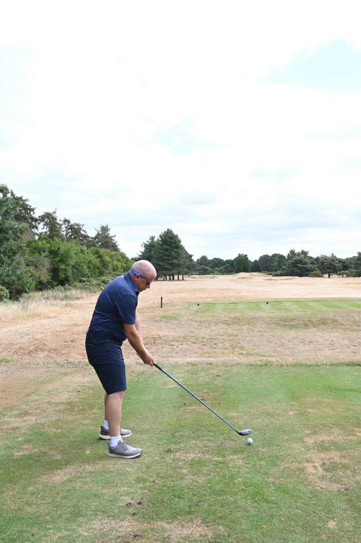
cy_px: 272
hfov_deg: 36.8
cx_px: 180
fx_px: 542
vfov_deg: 53.2
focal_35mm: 36
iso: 200
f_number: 11
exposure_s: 1/100
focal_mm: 36
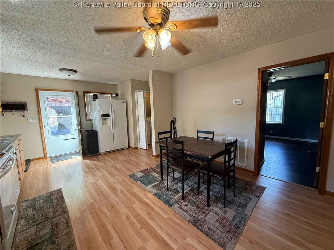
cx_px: 167
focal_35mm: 14
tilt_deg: -5.8
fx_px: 135
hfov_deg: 102.1
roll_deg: +1.3
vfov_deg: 85.7
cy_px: 125
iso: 200
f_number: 2.2
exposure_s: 1/60
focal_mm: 2.22
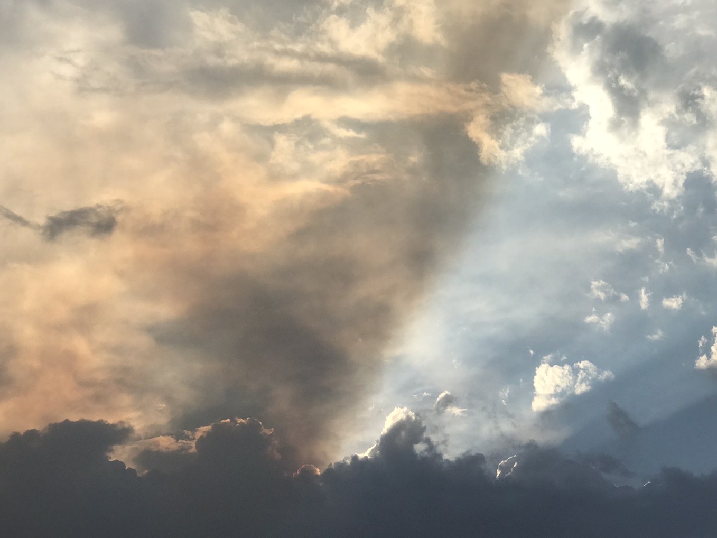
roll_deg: +3.1
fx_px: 1781
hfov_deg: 22.8
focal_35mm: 86
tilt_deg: +23.4
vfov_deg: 17.2
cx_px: 354
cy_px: 310
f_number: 2.8
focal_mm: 6.6
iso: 20
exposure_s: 1/1030
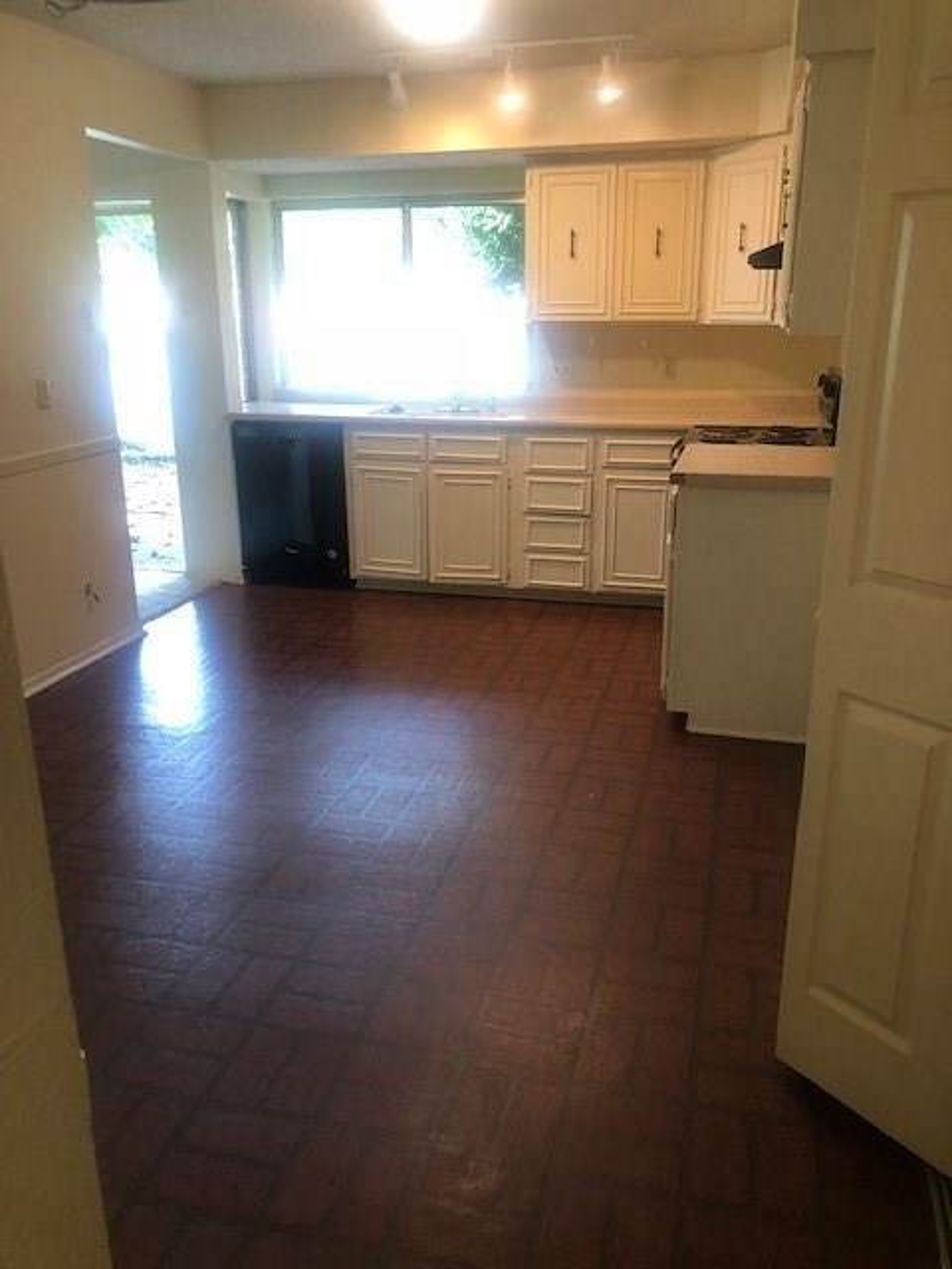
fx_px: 1027
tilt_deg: -19.1
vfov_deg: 63.4
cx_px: 476
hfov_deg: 49.7
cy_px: 634
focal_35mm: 28
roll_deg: -1.0
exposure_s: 1/15
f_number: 1.8
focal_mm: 3.99
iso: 40
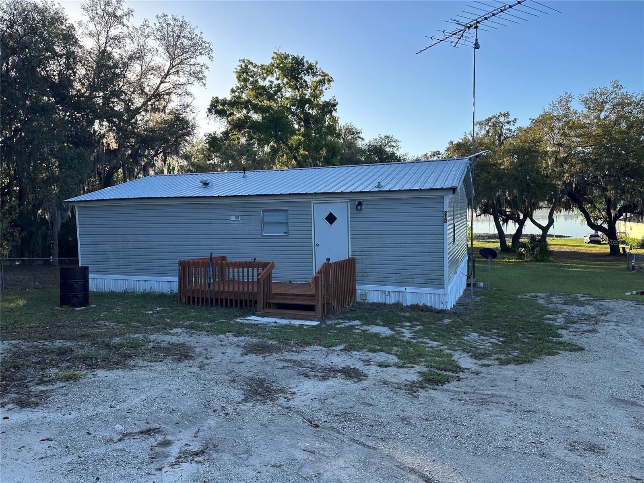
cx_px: 322
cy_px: 242
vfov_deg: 56.8
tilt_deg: -4.3
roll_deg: +1.5
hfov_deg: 71.6
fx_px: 446
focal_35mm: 24
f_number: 1.78
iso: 80
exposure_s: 1/1072
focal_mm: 6.86
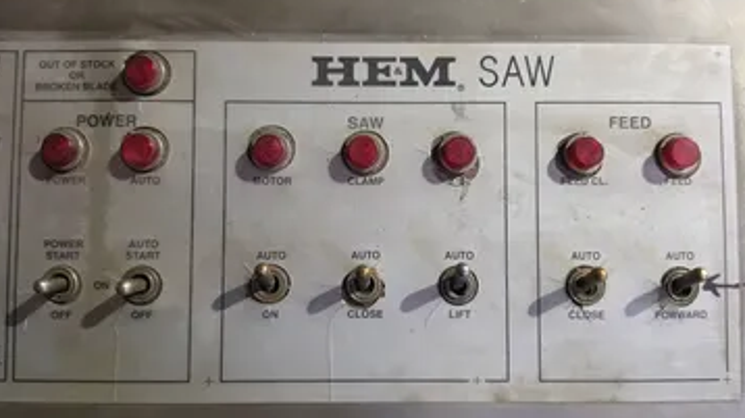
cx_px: 377
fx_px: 553
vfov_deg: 41.4
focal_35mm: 28
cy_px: 214
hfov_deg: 67.9
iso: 500
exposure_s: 1/120
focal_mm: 6.5
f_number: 1.4
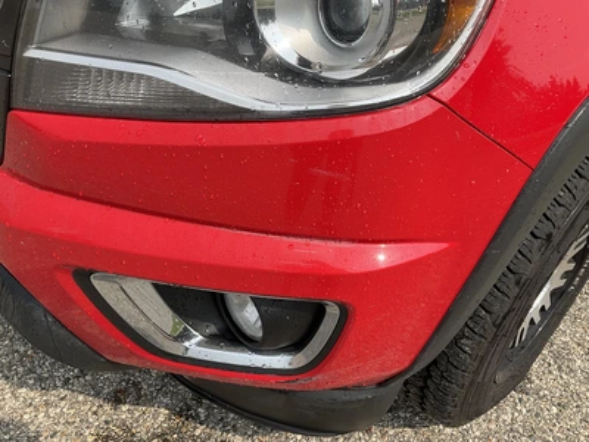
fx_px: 493
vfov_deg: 48.2
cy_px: 221
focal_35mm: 29
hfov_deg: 61.7
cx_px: 294
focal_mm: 3
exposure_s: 1/1168
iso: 25
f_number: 1.8
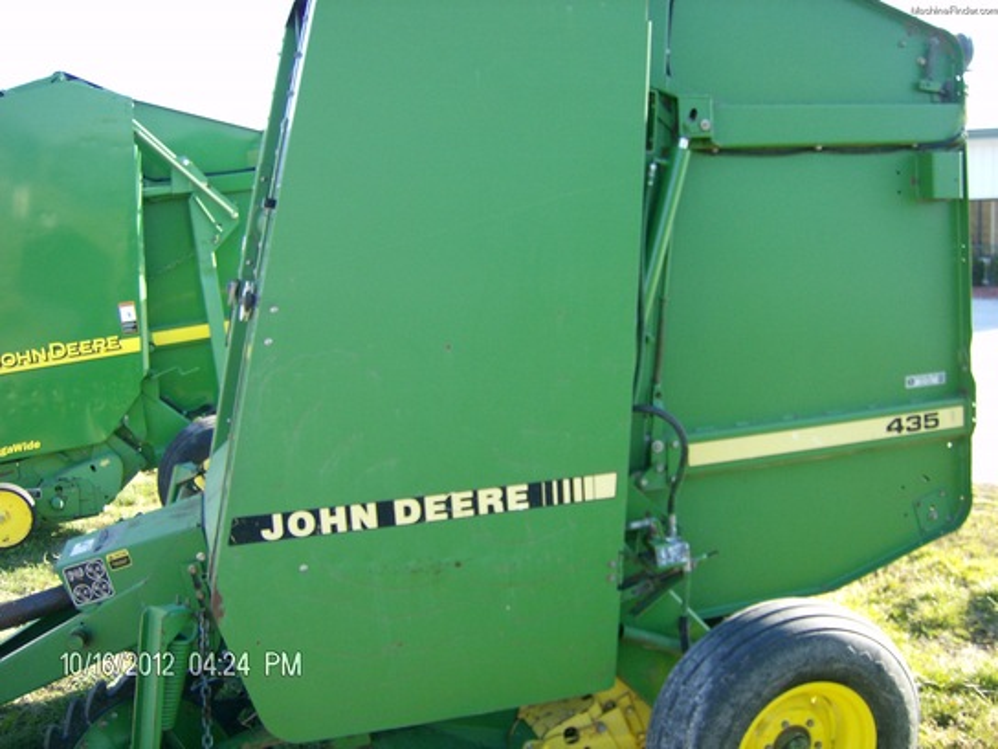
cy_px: 374
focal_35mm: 36
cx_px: 499
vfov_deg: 39.7
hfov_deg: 51.4
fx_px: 1038
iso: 100
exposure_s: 1/171
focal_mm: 6
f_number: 2.8
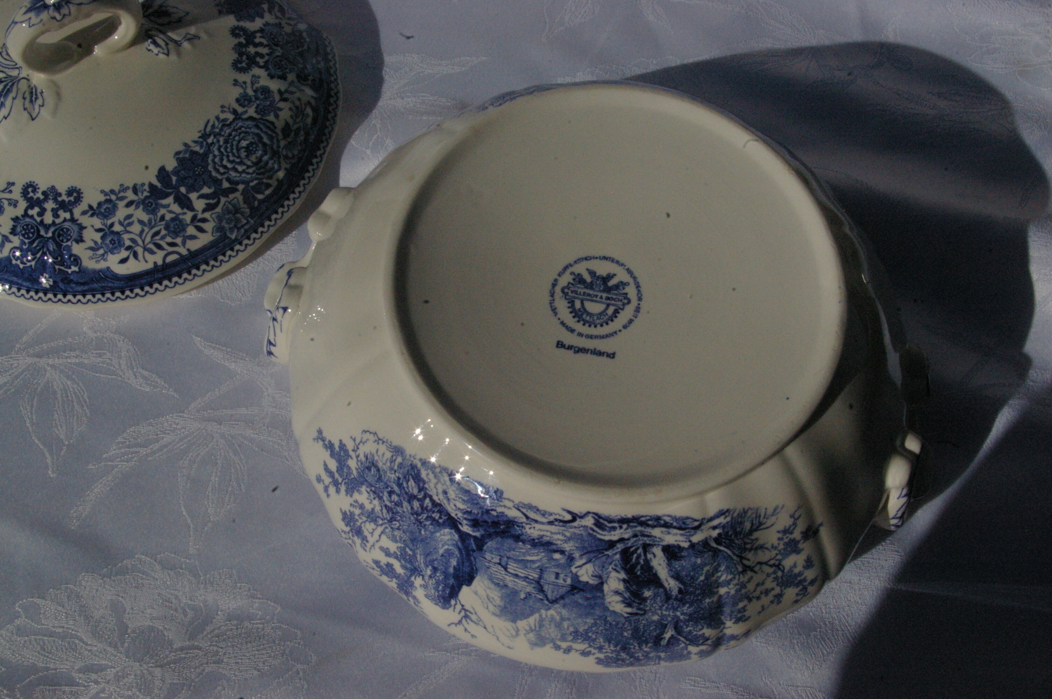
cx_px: 526
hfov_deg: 49.6
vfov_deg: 34.1
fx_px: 1139
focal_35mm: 39
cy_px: 350
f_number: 22
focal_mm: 26
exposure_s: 1/1500
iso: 1600
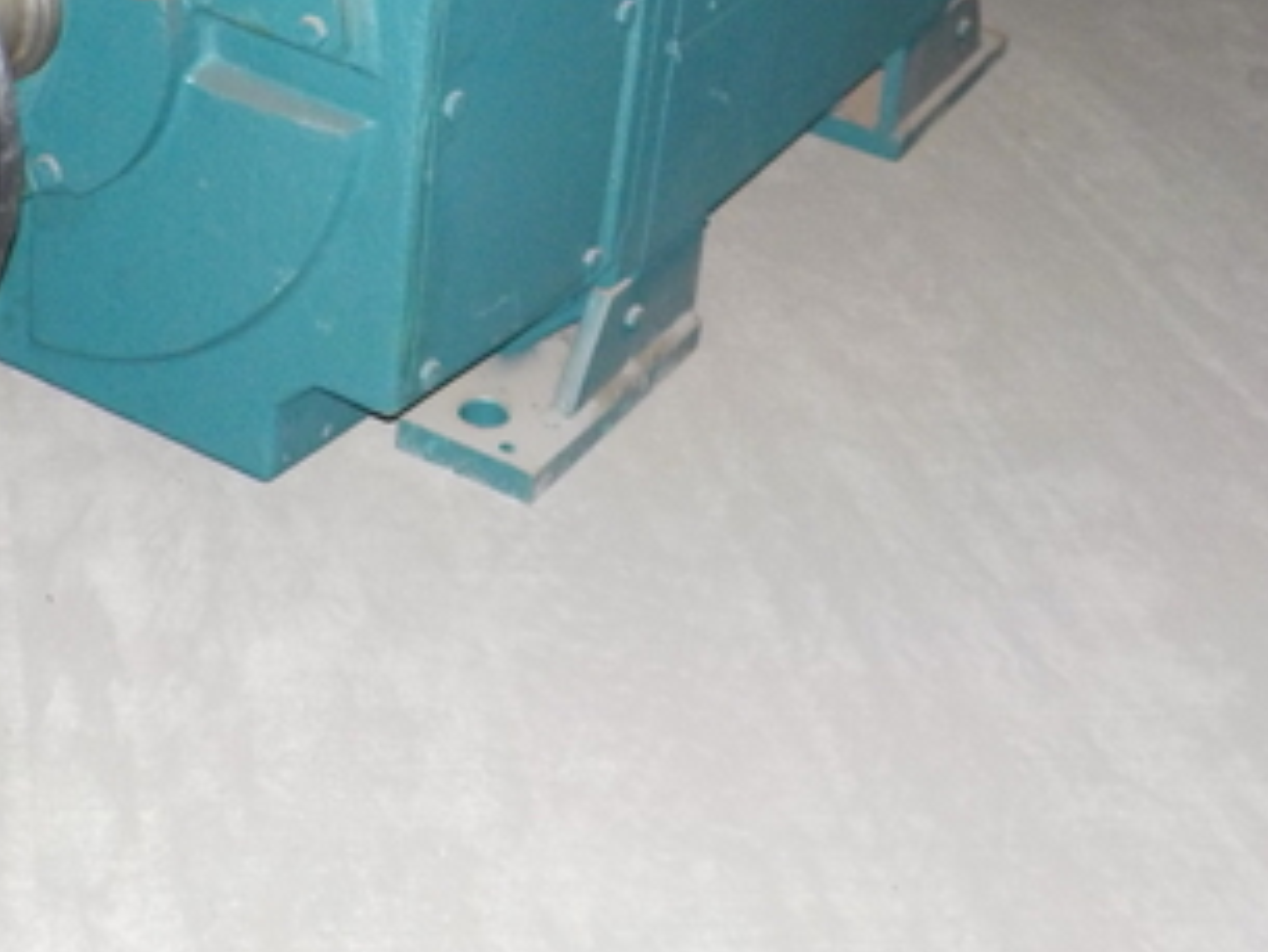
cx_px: 540
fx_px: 2309
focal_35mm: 63
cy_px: -8
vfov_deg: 22.4
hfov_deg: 30.7
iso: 320
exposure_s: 1/30
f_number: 3.3
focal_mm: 4.1
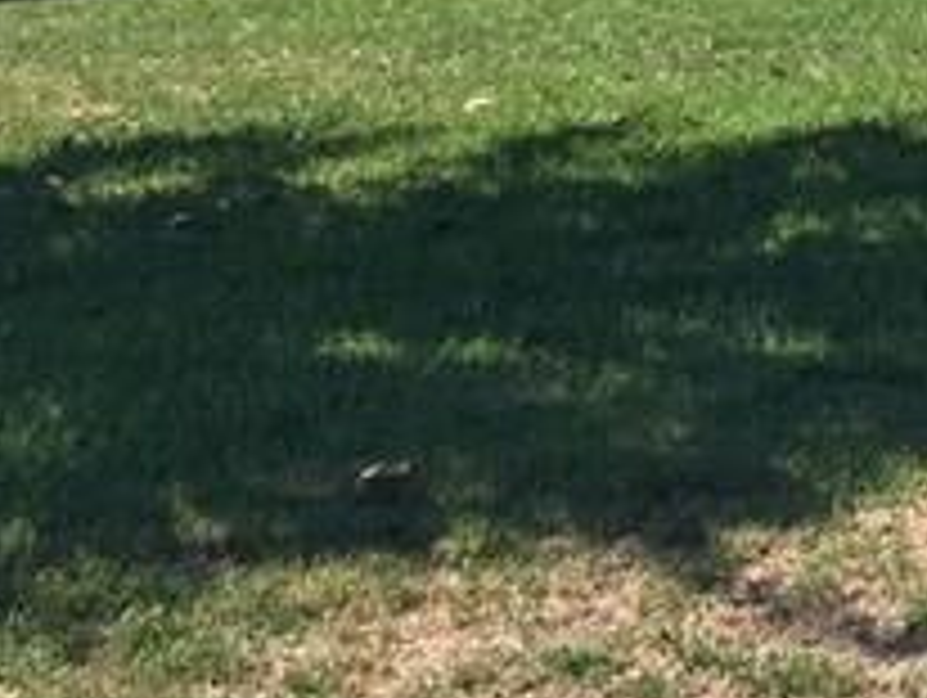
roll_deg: -0.7
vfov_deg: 9.3
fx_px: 3861
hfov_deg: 11.7
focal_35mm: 144
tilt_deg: +8.4
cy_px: -959
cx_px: 2084
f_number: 2.2
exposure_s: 1/625
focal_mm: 4.15
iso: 25
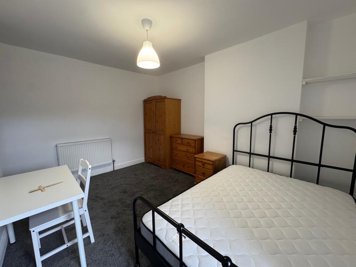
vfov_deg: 85.7
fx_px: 144
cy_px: 134
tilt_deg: -6.8
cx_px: 178
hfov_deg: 102.1
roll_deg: +0.5
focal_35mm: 14
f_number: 2.2
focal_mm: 2.22
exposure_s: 1/69
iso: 320
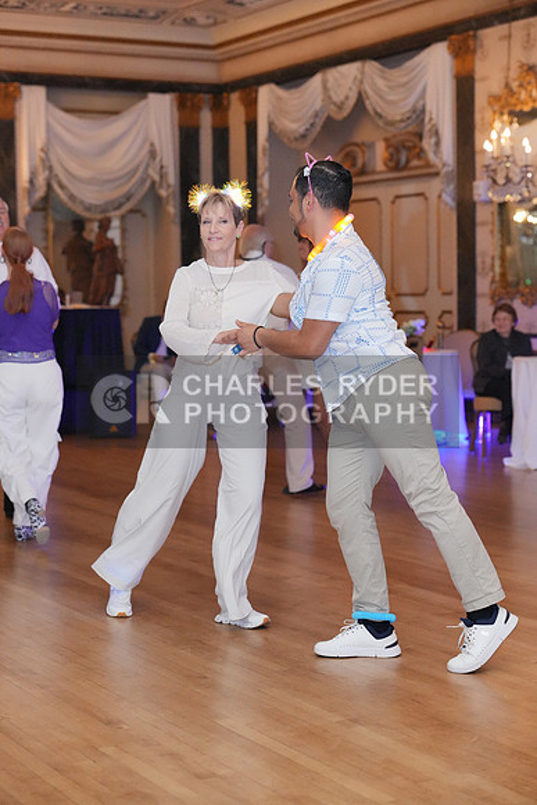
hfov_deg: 20.3
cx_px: 268
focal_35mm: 67
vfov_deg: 30.1
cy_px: 402
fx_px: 1498
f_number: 3.2
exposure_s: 1/250
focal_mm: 67
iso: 8000
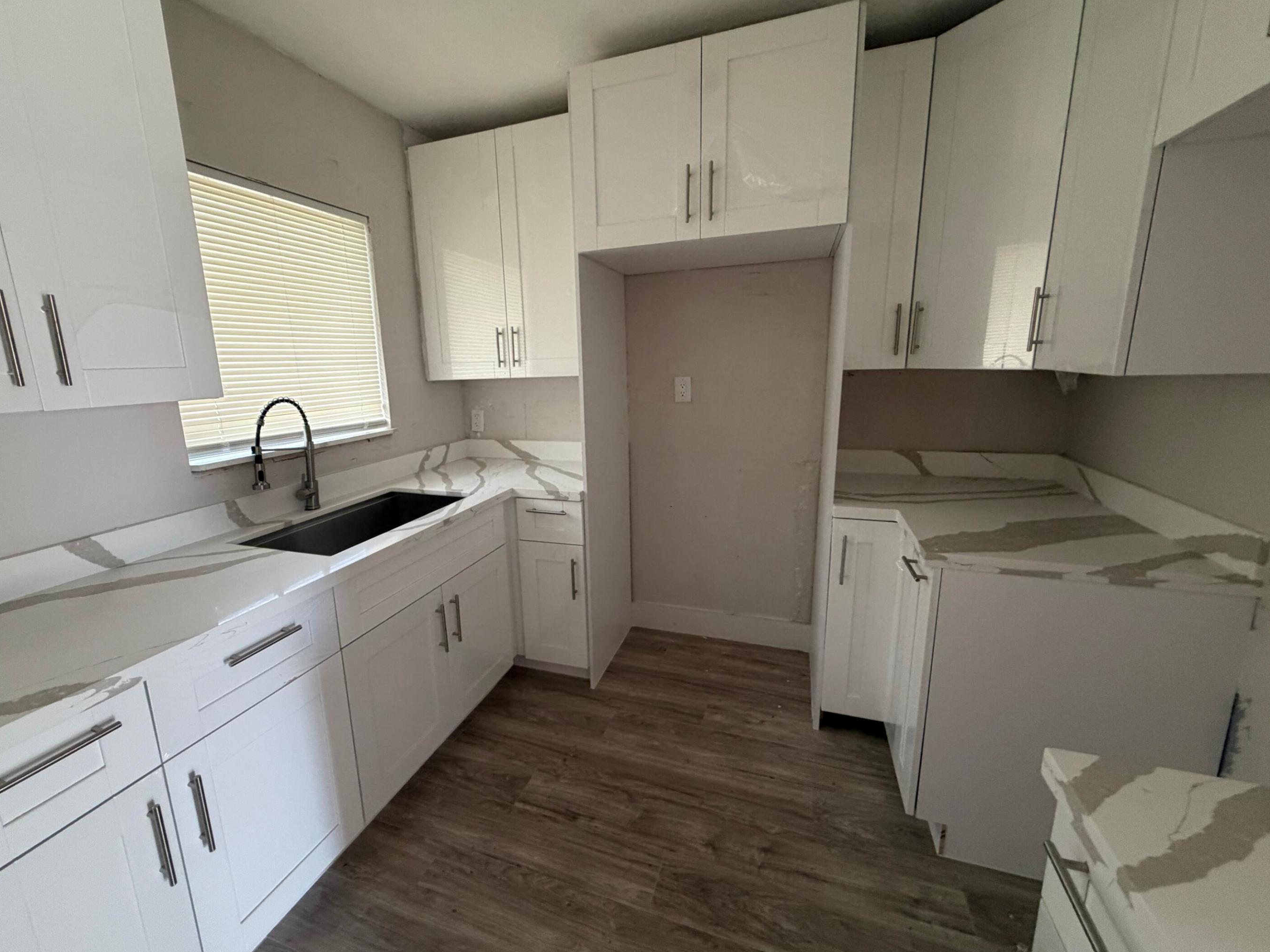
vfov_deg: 81.7
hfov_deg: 98.0
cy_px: 472
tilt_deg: -10.7
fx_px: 550
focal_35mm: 15
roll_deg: +1.6
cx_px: 592
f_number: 2.2
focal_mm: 2.22
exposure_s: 1/61
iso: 320
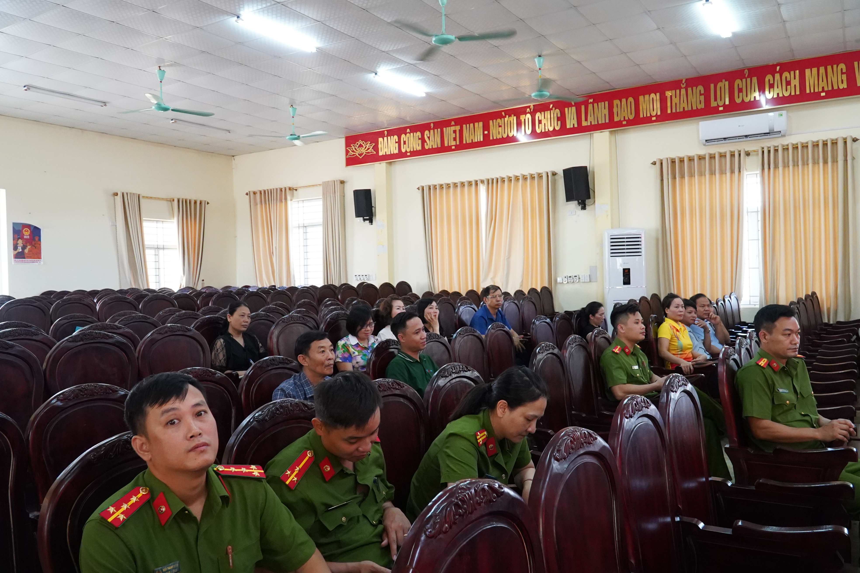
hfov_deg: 67.4
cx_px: 430
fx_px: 645
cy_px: 286
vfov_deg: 47.9
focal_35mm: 27
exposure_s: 1/100
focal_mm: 18
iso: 5000
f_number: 6.3
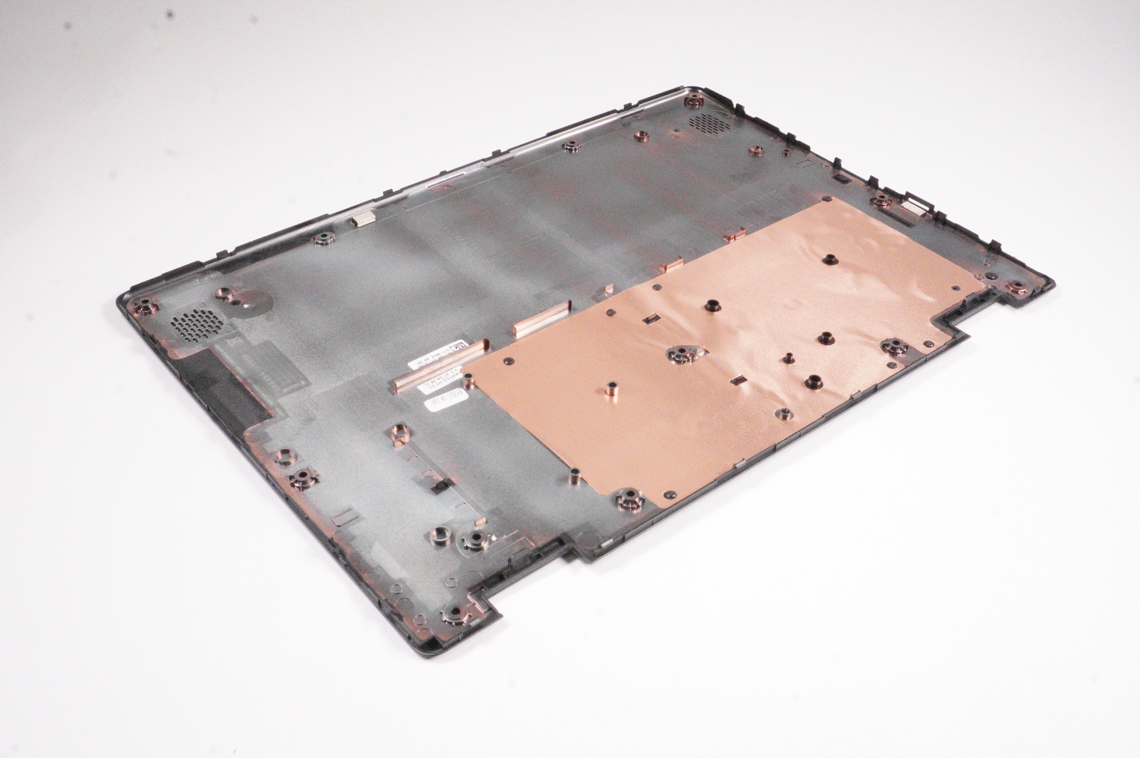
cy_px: 379
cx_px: 570
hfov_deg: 51.3
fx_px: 1186
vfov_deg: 35.4
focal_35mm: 38
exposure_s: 1/400
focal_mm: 25
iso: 12800
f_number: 22
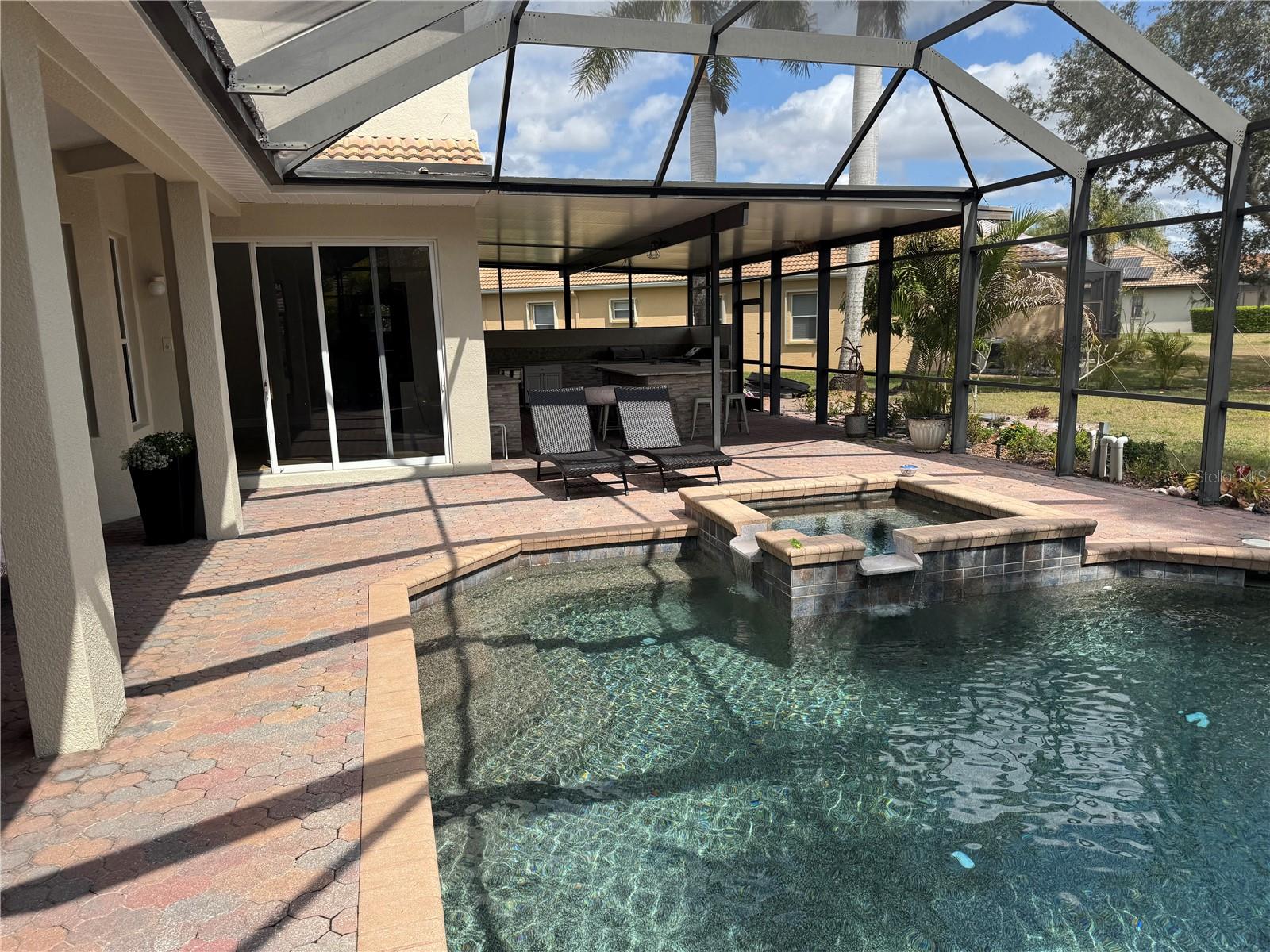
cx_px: 635
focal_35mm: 24
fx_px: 881
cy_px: 476
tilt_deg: -8.5
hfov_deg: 71.6
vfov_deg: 56.8
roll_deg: +0.6
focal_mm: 6.76
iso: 80
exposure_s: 1/2959
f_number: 1.78
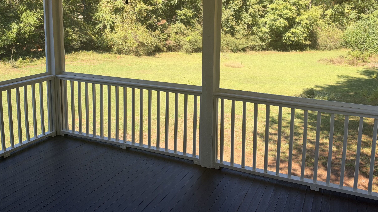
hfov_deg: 59.5
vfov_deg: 35.2
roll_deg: -0.7
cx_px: 180
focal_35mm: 33
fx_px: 331
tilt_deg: -9.2
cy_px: 65
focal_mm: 6.93
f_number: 1.8
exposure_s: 1/675
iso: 64
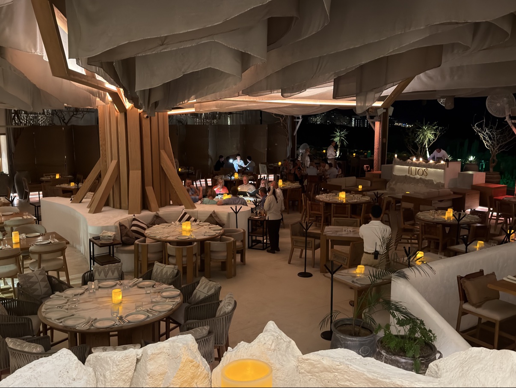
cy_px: 194
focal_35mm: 35
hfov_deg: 52.6
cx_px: 258
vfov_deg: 40.7
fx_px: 522
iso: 800
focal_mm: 6.76
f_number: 1.78
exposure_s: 1/24
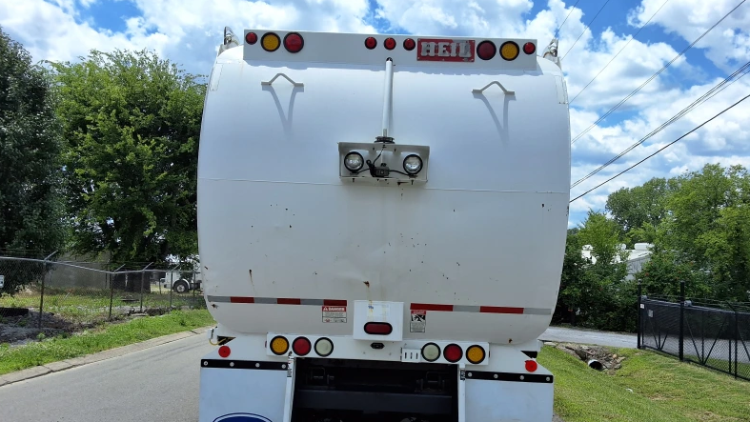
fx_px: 617
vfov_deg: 37.4
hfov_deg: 62.6
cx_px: 376
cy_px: 281
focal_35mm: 31
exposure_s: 1/2370
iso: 32
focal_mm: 2.91
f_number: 1.9
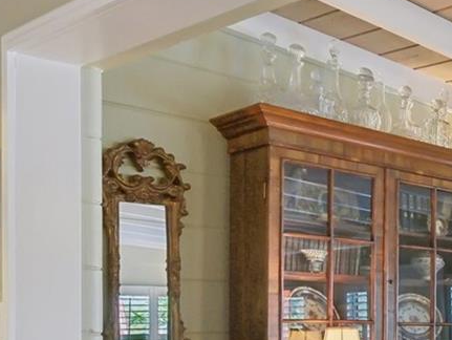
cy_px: 324
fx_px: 768
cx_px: 762
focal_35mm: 59
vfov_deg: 24.1
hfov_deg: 22.8
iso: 400
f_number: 8
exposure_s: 1/15
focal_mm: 16.5
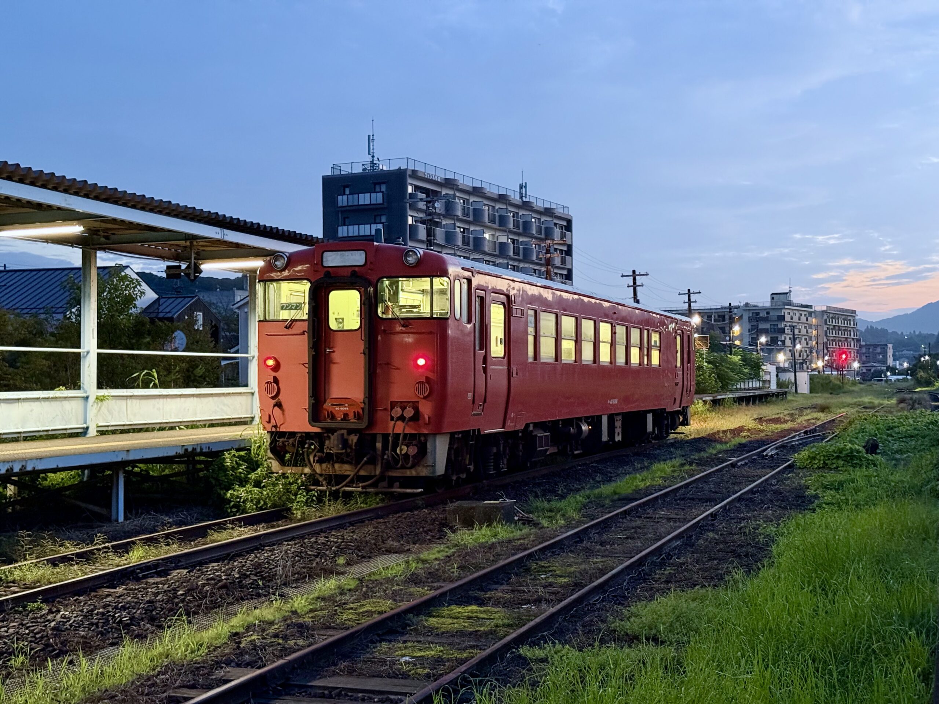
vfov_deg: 30.3
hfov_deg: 39.7
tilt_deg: +1.2
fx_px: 1302
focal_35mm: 48
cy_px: 352
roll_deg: +0.2
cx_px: 470
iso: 640
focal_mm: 6.76
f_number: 1.78
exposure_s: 1/24
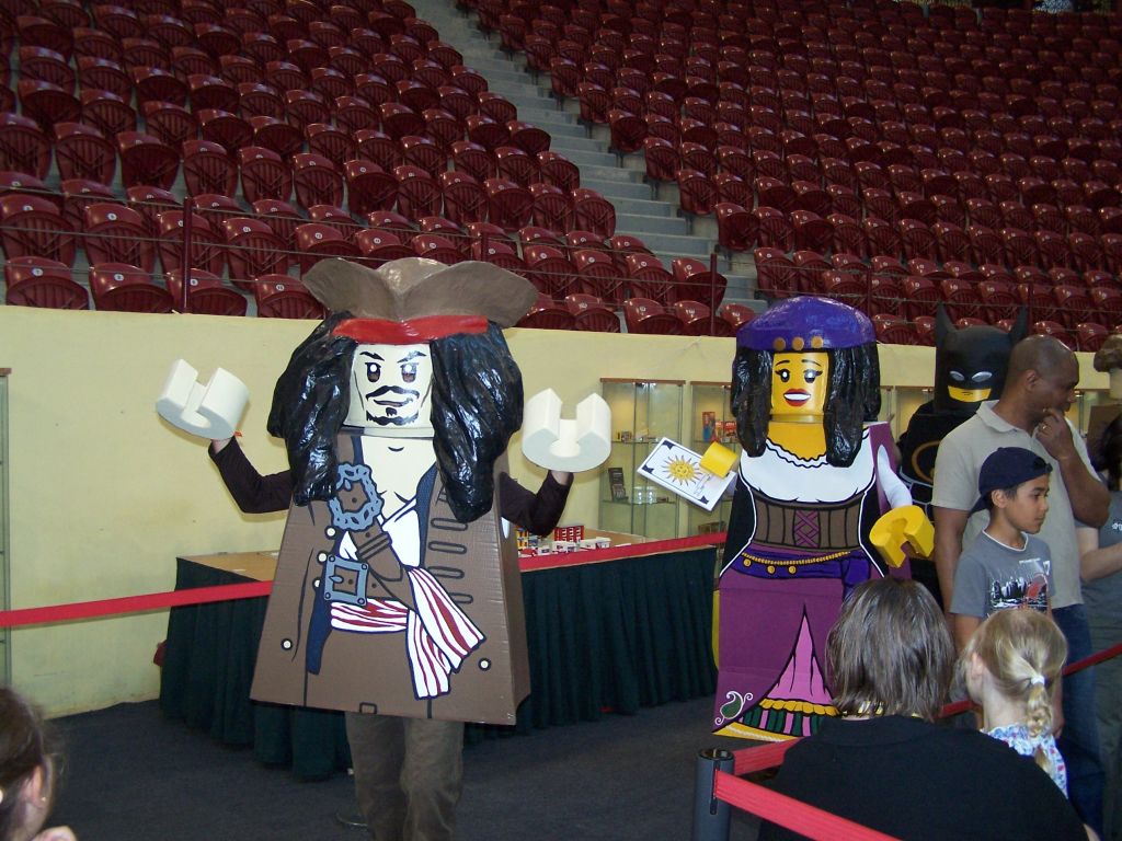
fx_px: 1232
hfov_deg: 49.0
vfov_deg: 37.7
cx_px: 561
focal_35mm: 38
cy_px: 420
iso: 140
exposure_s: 1/60
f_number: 2.8
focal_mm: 6.3
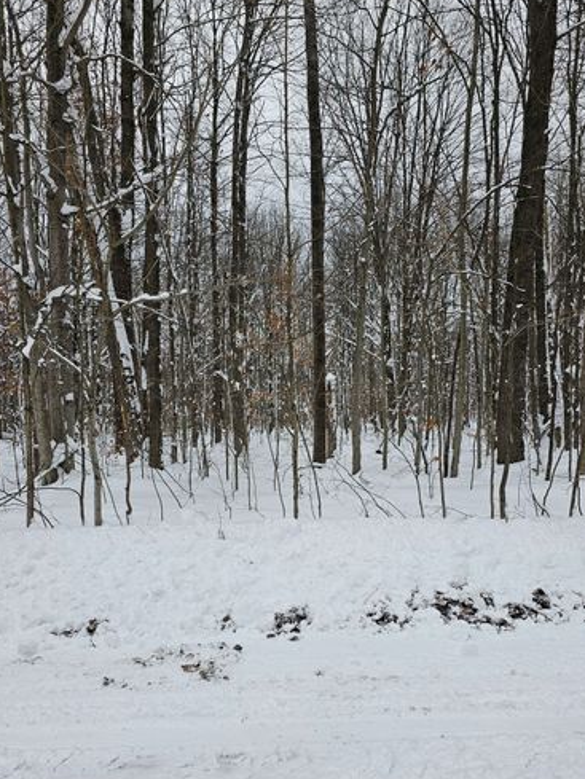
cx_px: 312
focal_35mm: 27
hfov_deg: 51.3
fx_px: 608
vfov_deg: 65.1
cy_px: 435
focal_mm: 6.3
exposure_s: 1/222
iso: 10
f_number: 1.7
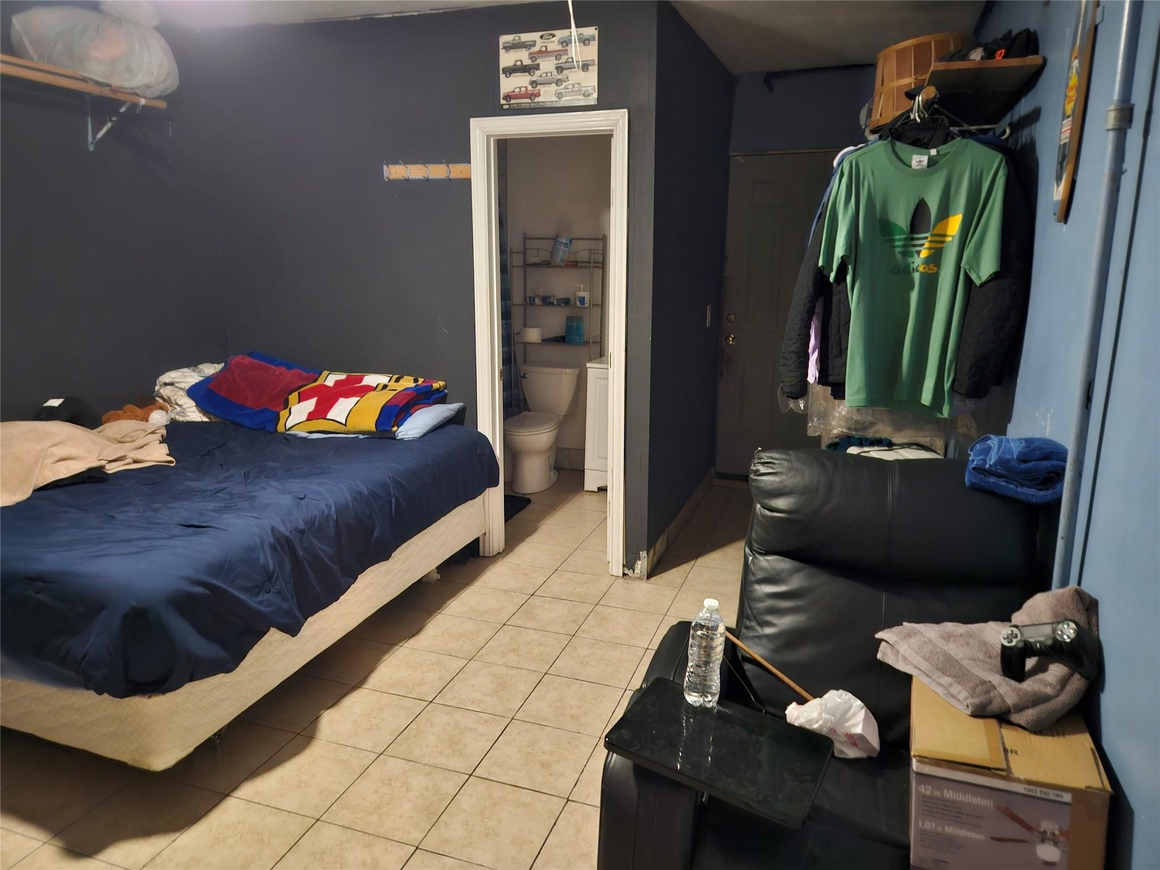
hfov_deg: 73.9
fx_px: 771
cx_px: 580
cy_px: 435
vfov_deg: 58.9
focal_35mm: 23
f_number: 1.8
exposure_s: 1/15
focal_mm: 5.4
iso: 1250
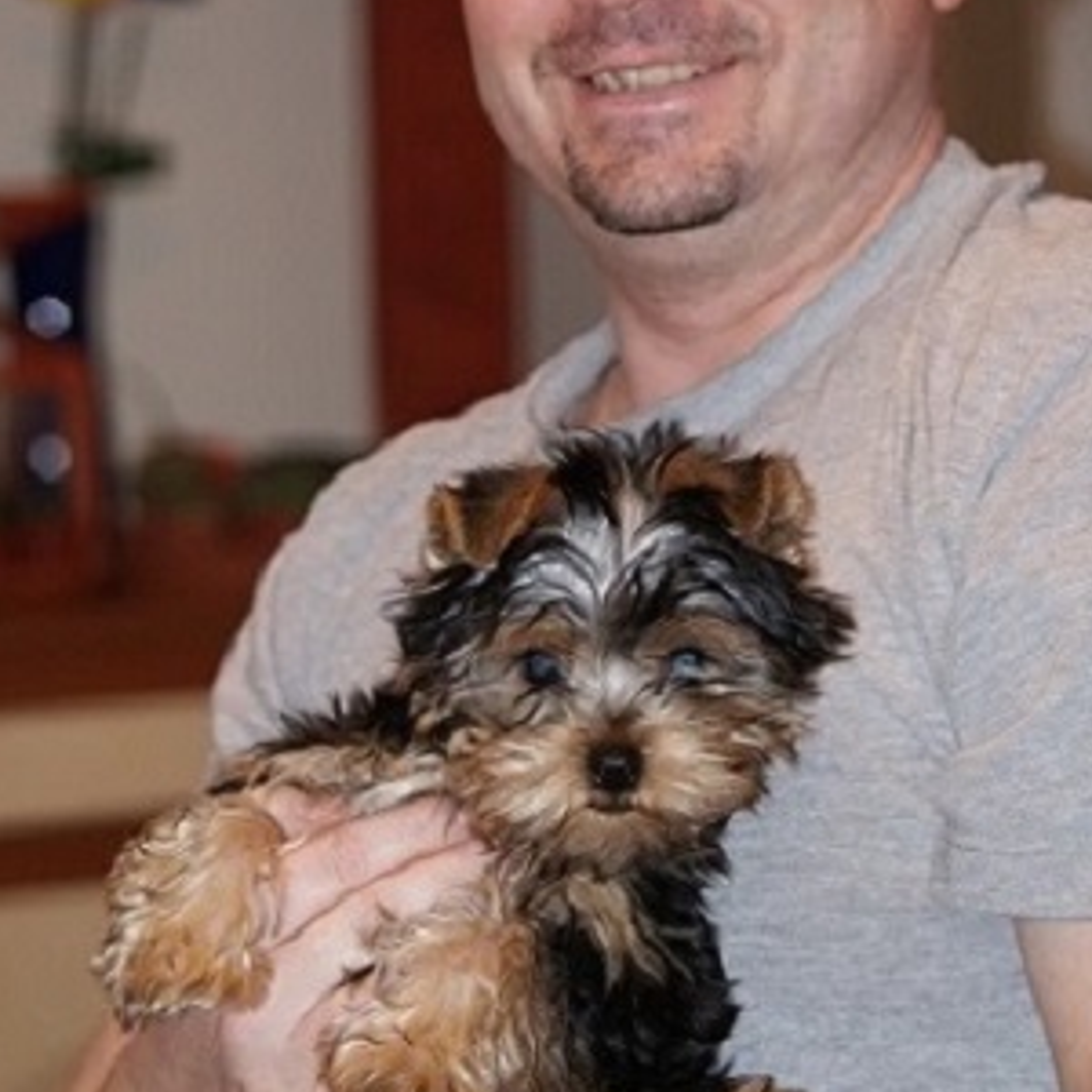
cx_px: 568
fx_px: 5104
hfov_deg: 12.2
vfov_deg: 12.2
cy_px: 364
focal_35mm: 143
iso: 400
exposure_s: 1/125
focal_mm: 70
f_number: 4.5
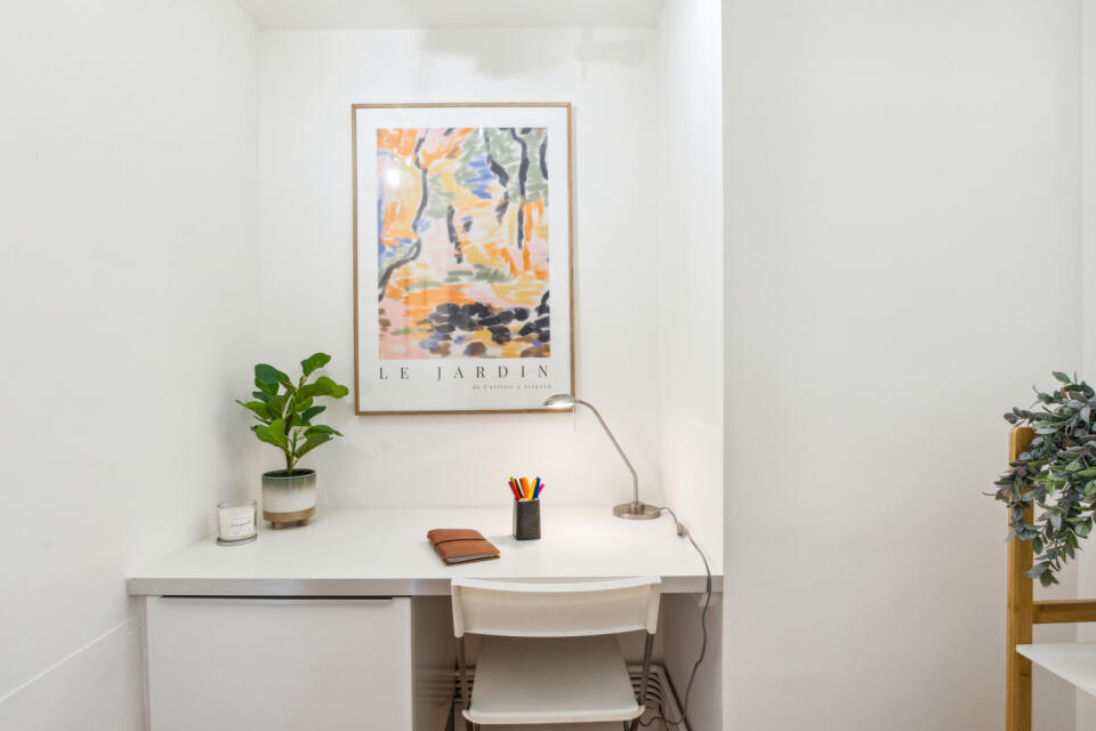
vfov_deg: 73.7
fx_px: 487
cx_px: 556
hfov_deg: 96.7
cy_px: 376
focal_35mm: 16
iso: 400
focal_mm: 10
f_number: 11
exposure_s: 1/13
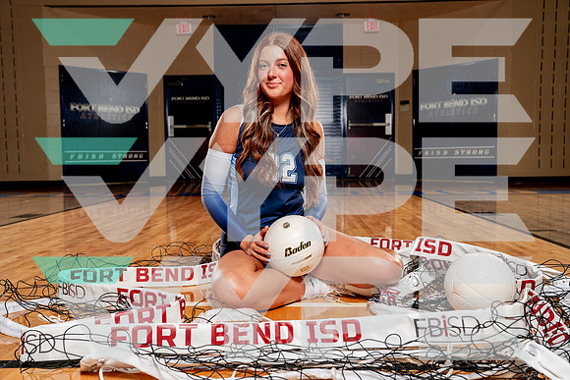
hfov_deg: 53.1
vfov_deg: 36.9
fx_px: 570
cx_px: 285
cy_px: 190
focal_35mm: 36
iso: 200
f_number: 5.6
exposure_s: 1/250
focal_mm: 36
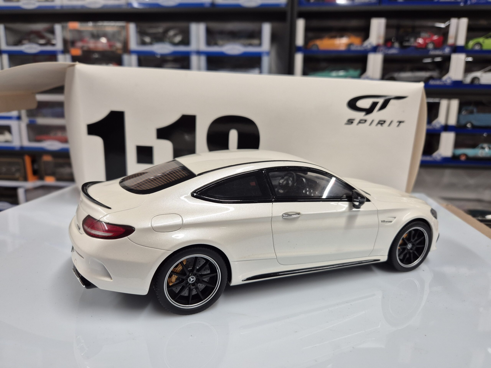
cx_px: 246
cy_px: 184
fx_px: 326
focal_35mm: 23
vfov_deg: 58.9
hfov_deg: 73.9
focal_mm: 5.4
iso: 125
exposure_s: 1/100
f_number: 1.8
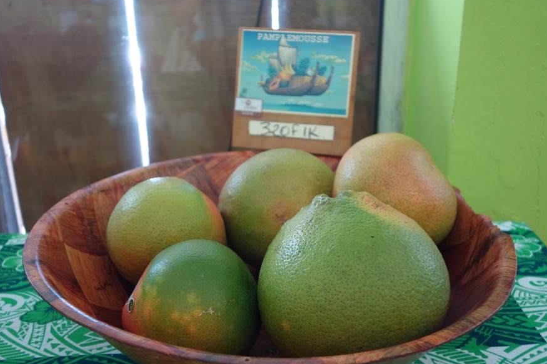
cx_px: 277
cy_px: 183
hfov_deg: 48.5
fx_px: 608
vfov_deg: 33.4
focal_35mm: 40
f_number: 2.8
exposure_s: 1/40
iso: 320
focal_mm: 14.57
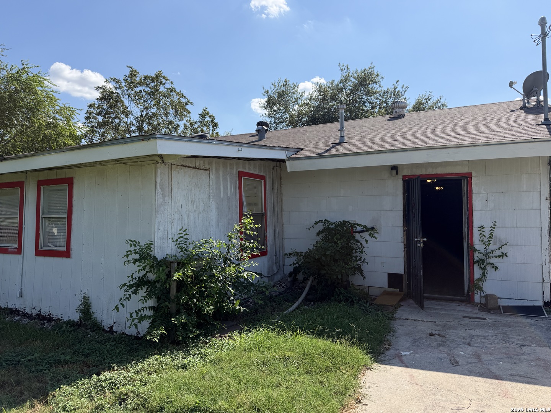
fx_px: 382
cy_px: 206
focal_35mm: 24
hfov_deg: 71.6
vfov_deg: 56.8
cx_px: 276
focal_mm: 6.76
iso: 80
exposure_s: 1/4673
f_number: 1.78
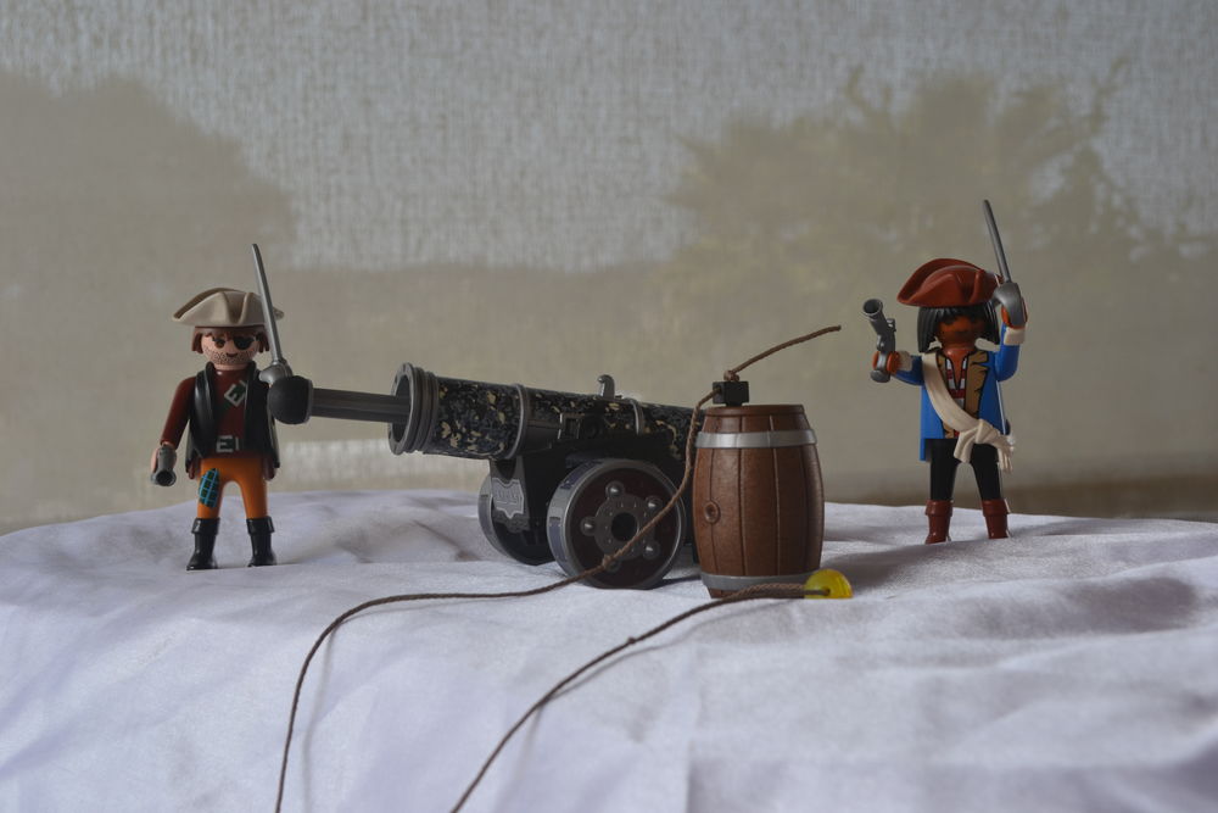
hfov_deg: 46.4
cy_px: 406
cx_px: 609
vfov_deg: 31.9
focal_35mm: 42
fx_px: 1421
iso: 280
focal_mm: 28
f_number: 8
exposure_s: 1/125
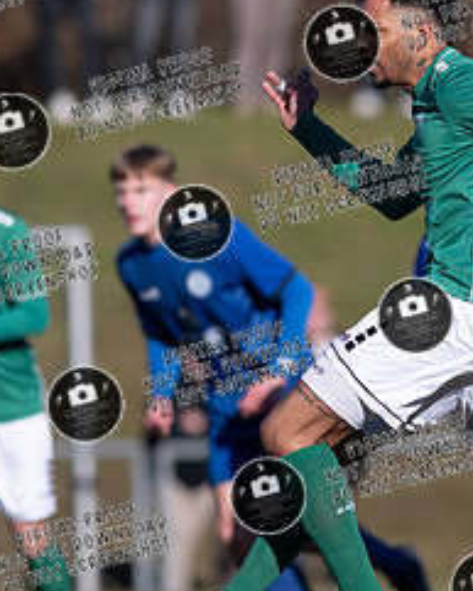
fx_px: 14078
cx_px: 302
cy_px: 300
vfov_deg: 2.4
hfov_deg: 1.9
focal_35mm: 805
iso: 72
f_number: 3.5
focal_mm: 300
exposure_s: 1/1600
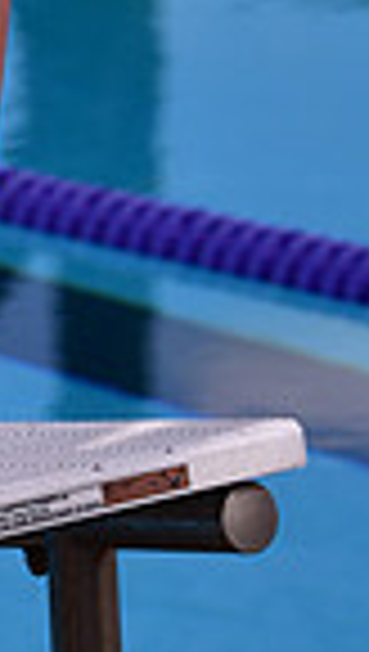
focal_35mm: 545
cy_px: -319
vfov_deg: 3.9
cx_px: -335
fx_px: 9442
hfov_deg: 2.2
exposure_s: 1/250
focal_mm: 130
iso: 80
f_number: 7.1
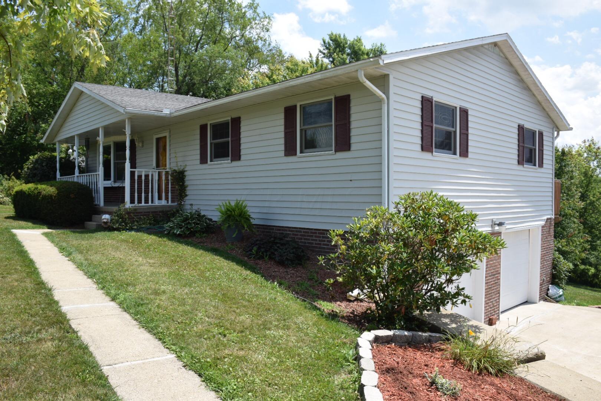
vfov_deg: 47.9
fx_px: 451
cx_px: 300
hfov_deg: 67.4
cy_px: 200
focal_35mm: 27
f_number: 9
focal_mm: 18
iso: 200
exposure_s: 1/320
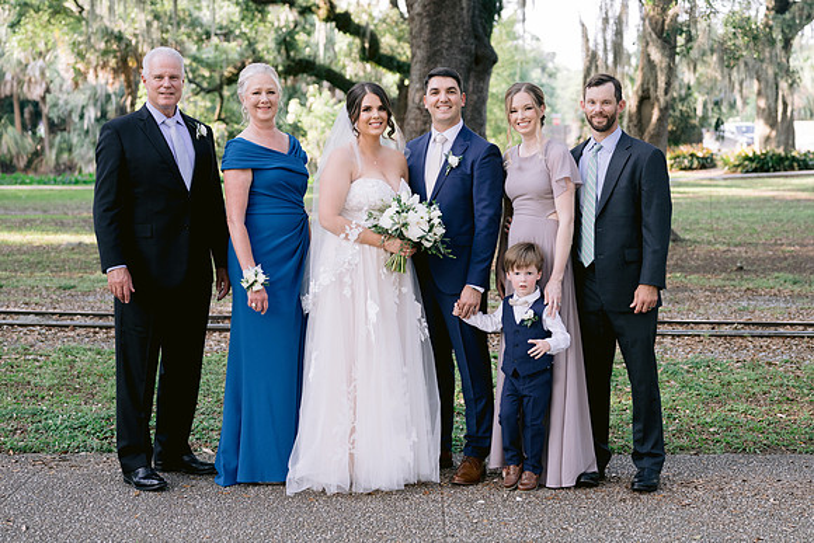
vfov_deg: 21.7
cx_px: 416
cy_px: 221
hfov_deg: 32.1
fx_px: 1414
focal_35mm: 63
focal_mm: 50
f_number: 2.8
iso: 400
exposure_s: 1/400
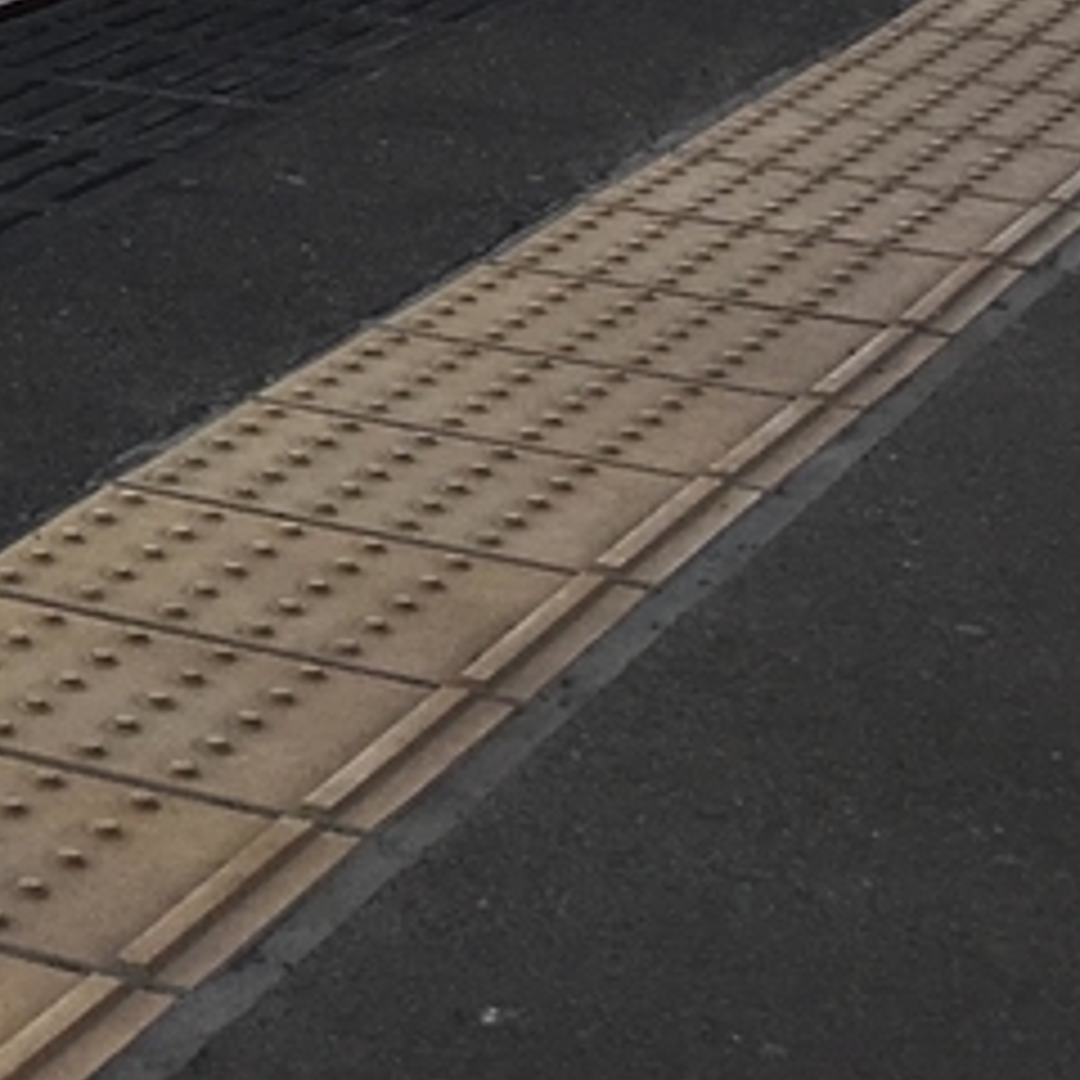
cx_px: -1224
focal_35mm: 128
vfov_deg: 12.4
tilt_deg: +0.5
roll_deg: -0.7
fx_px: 4518
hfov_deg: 11.9
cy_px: -878
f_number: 2.2
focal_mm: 4.15
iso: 25
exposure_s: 1/680
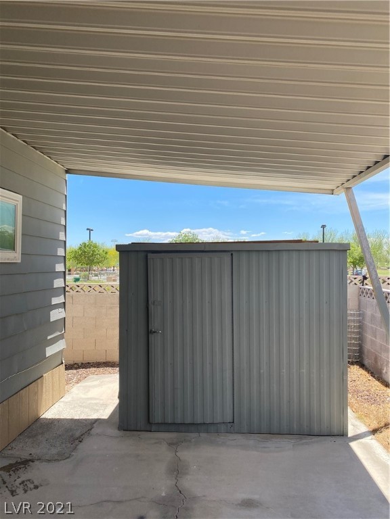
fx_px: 391
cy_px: 260
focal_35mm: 26
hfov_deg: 53.1
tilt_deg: +1.6
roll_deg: -1.1
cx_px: 195
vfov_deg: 67.3
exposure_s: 1/1585
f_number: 1.8
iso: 32
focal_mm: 4.25
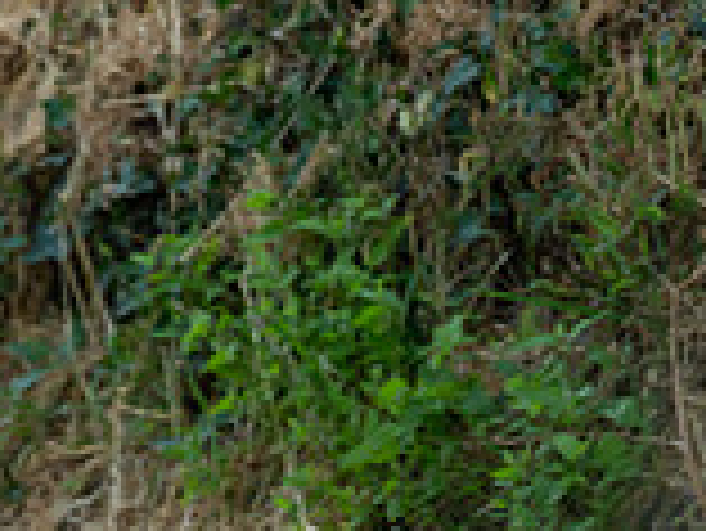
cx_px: -571
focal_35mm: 712
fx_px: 14532
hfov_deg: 2.8
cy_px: -88
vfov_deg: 2.1
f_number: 3.5
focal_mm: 200
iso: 640
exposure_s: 1/1000
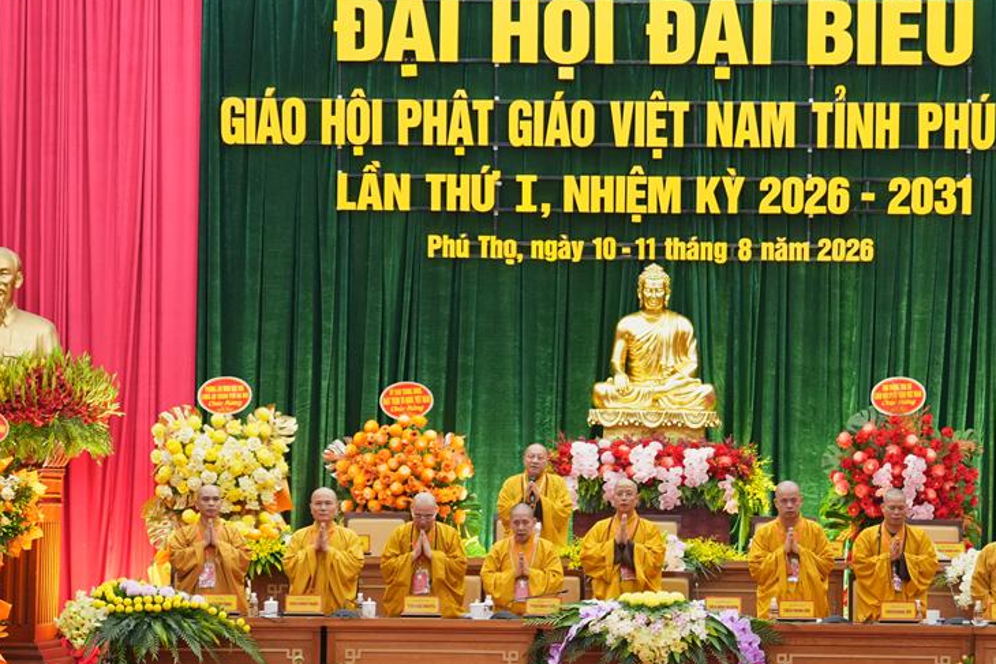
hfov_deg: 14.8
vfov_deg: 9.9
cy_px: 421
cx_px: 618
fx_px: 3819
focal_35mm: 138
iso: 1600
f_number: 2.8
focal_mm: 84
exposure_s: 1/160
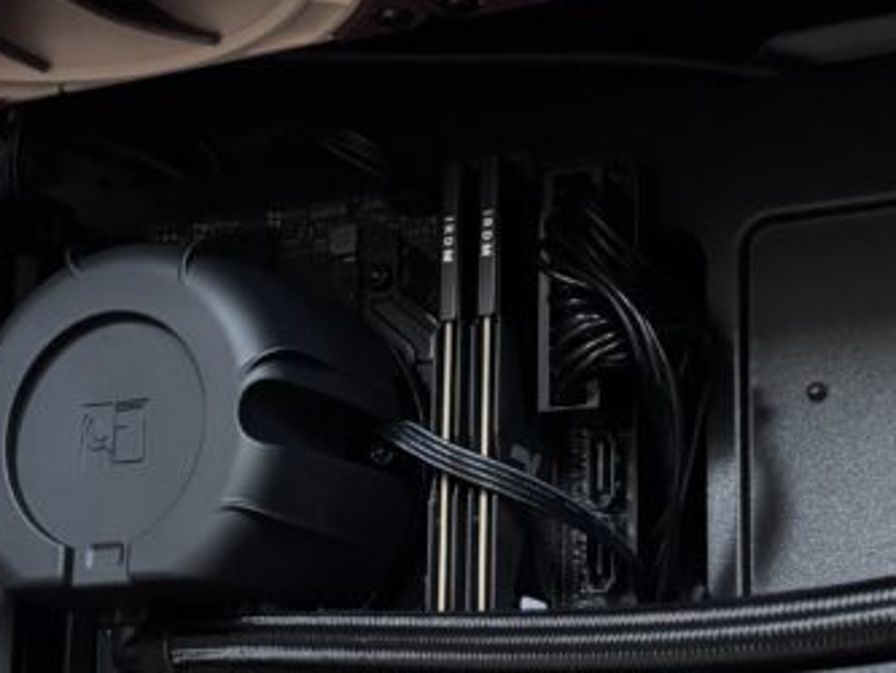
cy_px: 415
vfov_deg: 18.4
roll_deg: -1.6
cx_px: 393
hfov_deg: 24.4
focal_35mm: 80
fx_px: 2071
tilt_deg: +13.4
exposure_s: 1/30
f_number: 1.6
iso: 800
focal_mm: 5.96
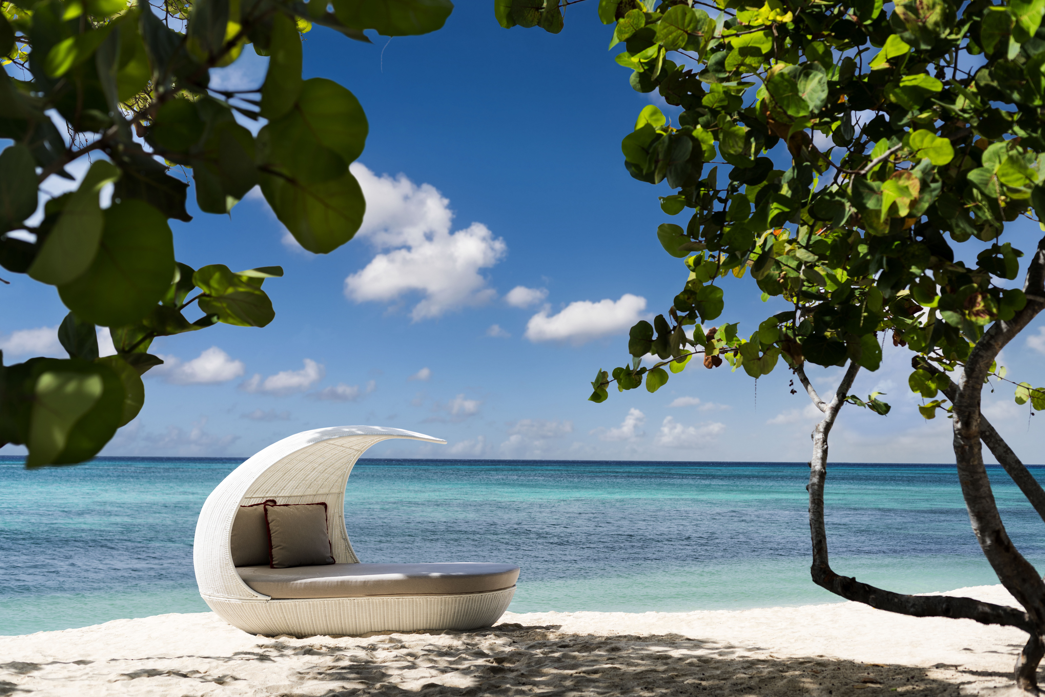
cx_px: 522
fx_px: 1452
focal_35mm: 50
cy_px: 348
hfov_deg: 39.6
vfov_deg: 27.0
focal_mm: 50
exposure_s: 1/320
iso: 100
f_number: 4.5
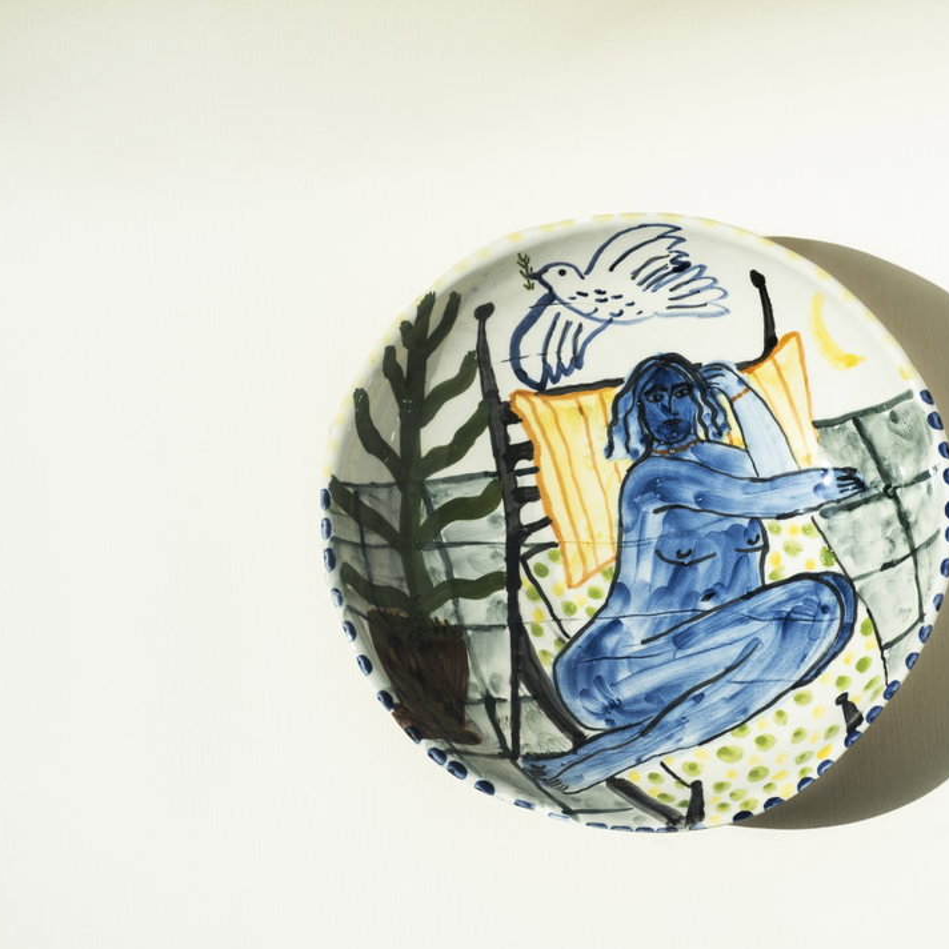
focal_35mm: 107
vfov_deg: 16.3
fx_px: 3319
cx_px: 662
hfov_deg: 16.2
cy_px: 477
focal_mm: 55
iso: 160
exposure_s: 1/250
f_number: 13
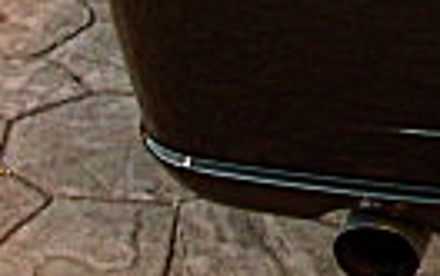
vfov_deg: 6.9
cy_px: -296
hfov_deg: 10.4
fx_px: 2222
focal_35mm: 185
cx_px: 880
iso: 200
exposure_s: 1/100
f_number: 2.8
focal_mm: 6.3
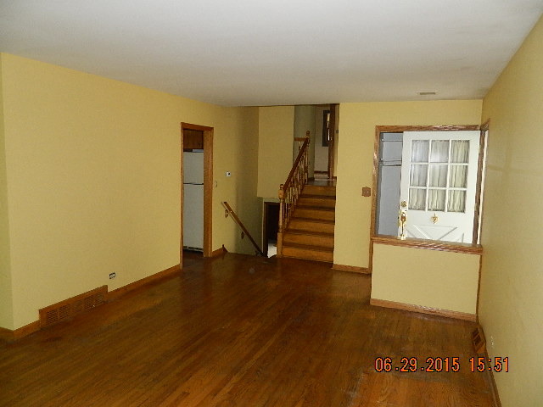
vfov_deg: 54.9
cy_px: 204
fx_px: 392
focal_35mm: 25
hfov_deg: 69.4
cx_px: 272
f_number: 3.1
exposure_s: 1/30
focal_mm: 4.5
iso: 250
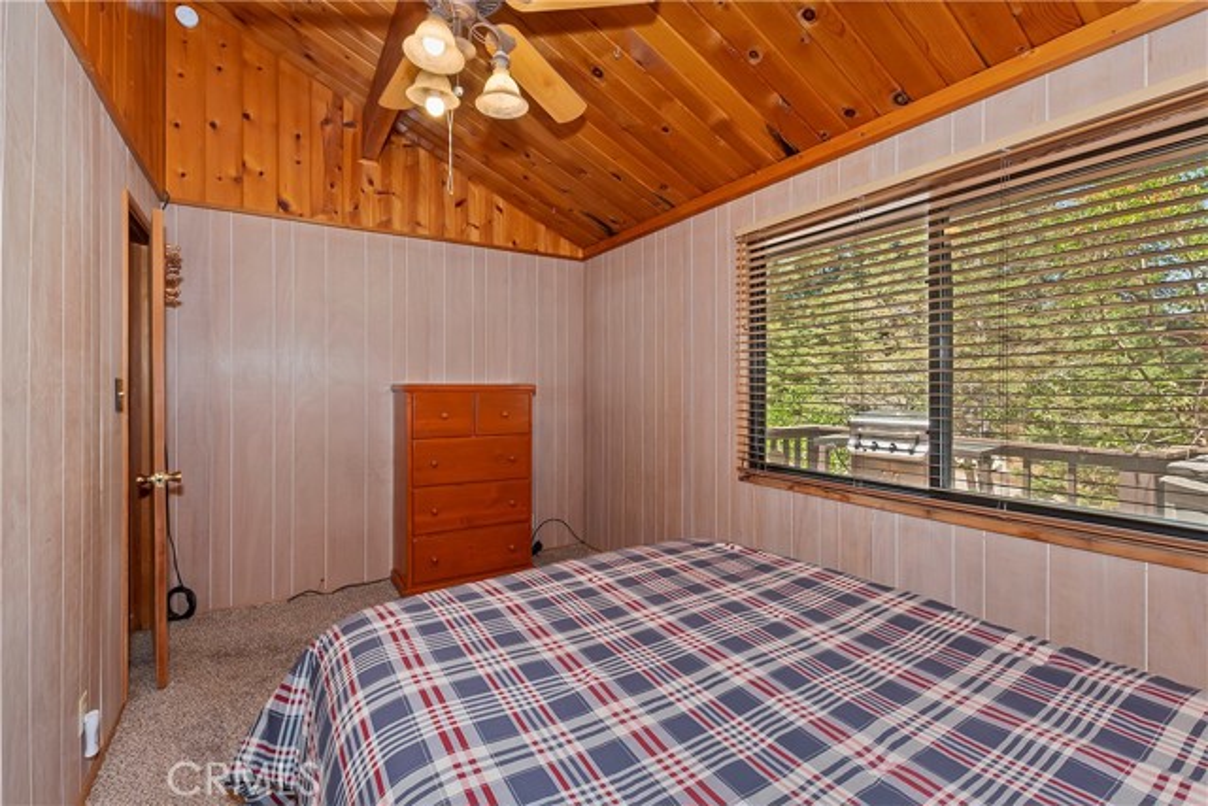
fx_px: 503
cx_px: 604
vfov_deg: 77.4
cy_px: 403
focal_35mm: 15
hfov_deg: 100.4
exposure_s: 1/30
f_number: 8
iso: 400
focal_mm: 10
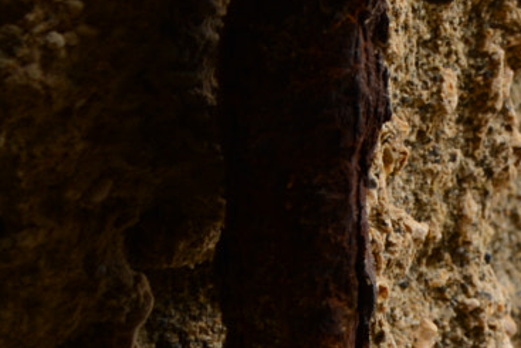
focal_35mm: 184
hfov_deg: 10.4
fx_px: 2664
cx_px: 974
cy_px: -177
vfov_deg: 7.3
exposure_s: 1/250
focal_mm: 22
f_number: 8
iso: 160
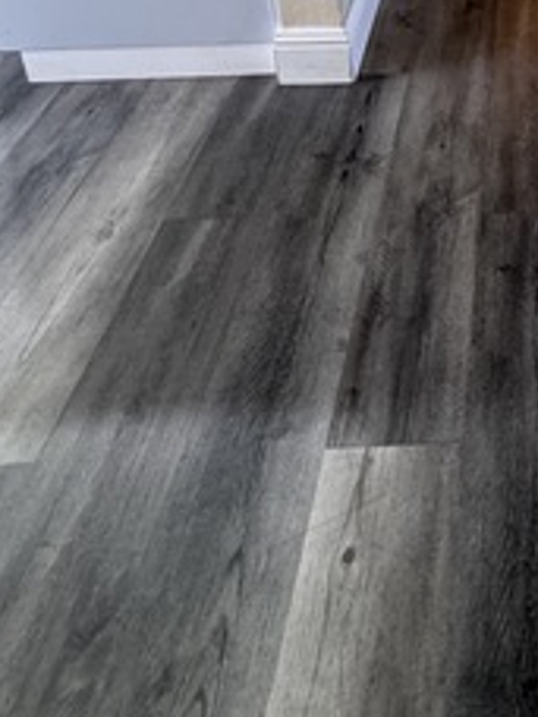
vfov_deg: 36.4
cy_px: -124
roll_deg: -1.1
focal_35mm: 41
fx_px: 850
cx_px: 601
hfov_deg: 31.0
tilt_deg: -23.1
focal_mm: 2.22
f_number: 2.2
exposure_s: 1/60
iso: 250
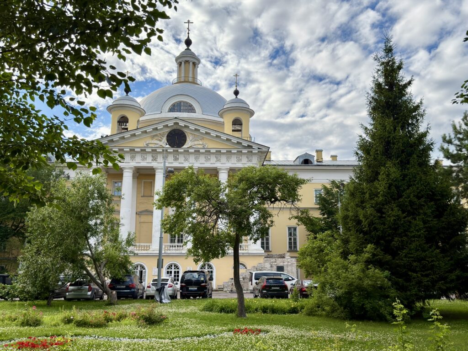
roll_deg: +0.6
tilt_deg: +11.3
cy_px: 176
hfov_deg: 55.4
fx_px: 446
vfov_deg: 42.9
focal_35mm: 33
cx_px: 234
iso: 80
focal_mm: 6.76
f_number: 1.78
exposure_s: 1/4386
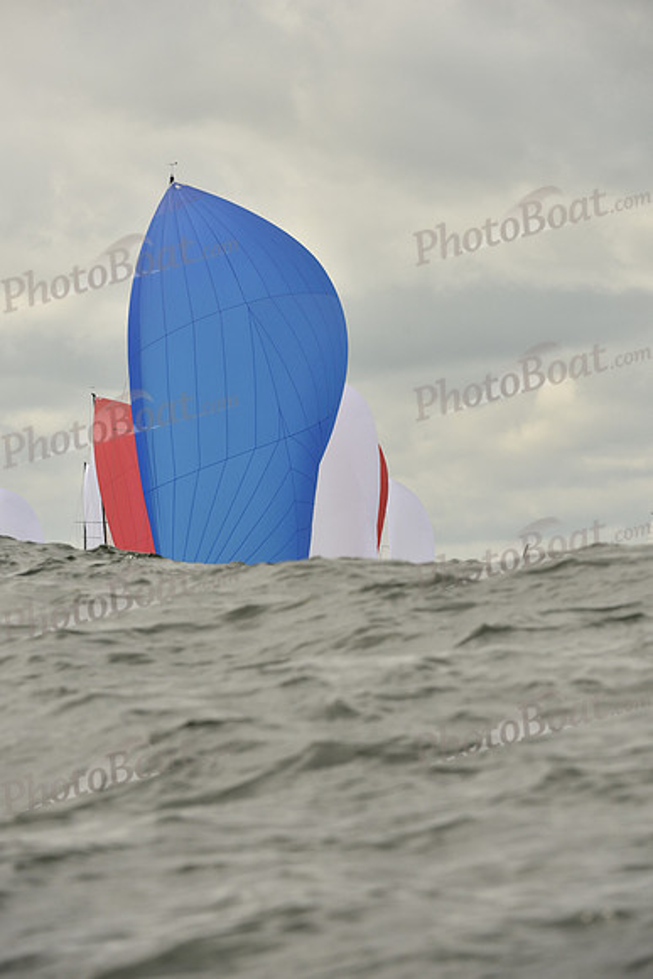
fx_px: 6526
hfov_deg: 5.7
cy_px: 490
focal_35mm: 240
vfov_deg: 8.6
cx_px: 326
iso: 320
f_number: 8
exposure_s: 1/1250
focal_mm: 240
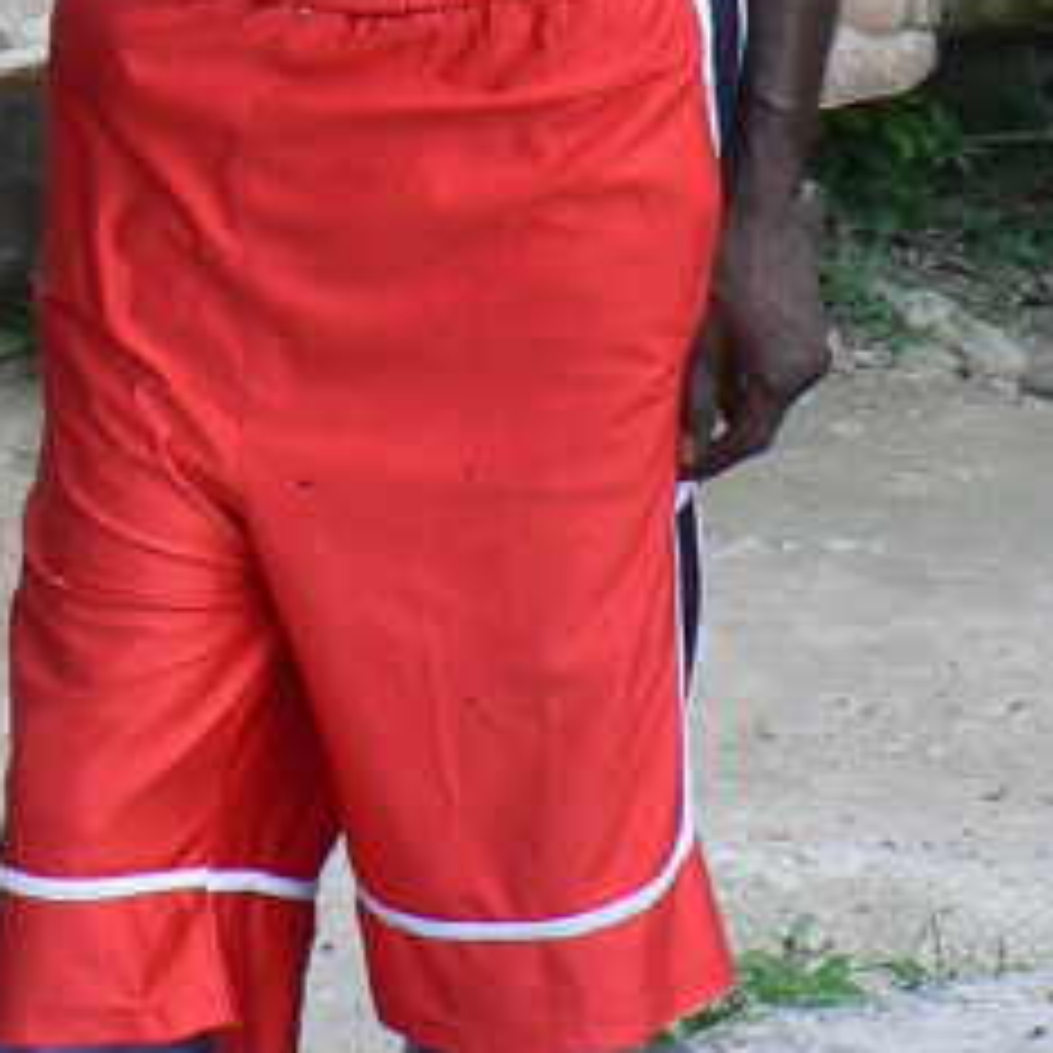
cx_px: 130
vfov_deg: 12.9
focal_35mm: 132
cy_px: -184
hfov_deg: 13.1
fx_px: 4543
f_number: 2.8
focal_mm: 6
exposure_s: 1/30
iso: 64
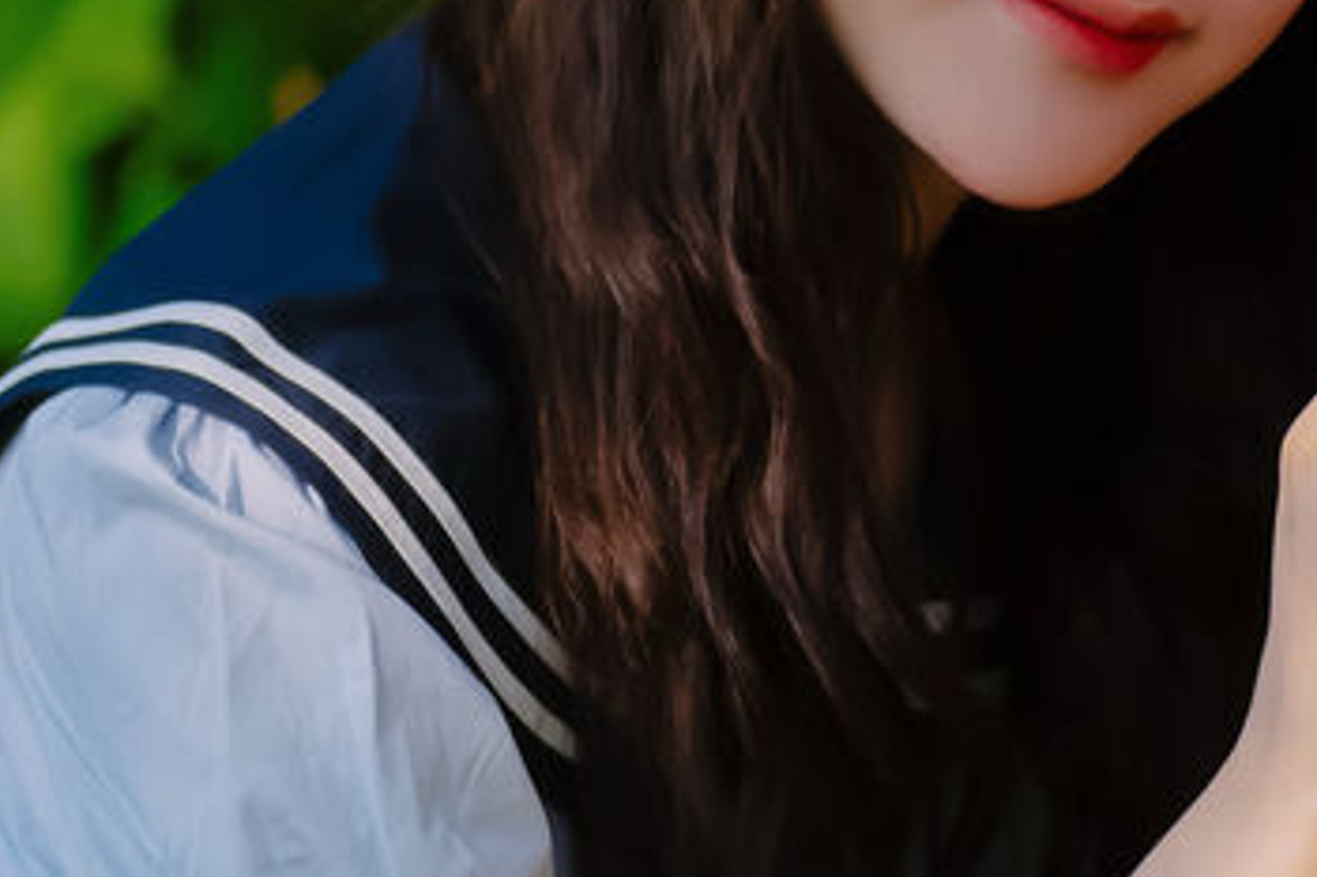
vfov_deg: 2.8
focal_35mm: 489
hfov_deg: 4.2
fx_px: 17880
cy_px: 711
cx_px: 1133
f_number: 2.8
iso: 100
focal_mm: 95
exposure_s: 1/800
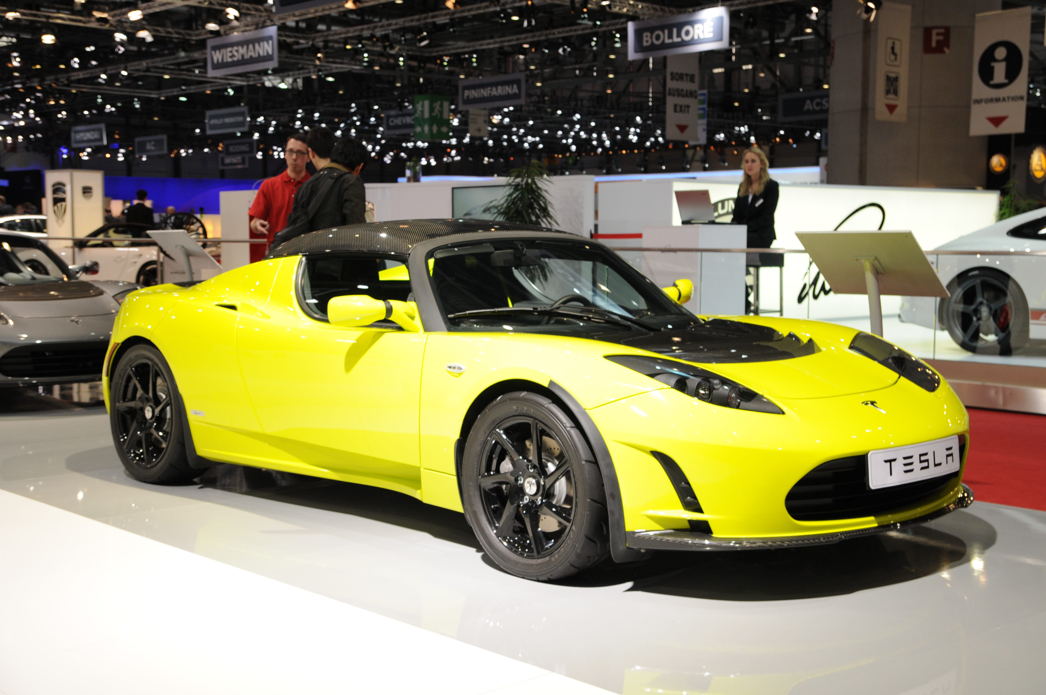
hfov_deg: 42.4
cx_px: 523
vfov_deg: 28.9
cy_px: 348
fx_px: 1349
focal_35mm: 46
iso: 400
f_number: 6.7
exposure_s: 1/180
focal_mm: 31
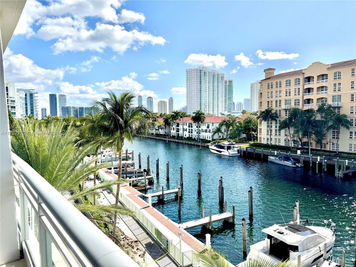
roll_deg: +0.8
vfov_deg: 56.8
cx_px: 178
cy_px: 134
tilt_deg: -4.0
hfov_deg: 71.6
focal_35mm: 24
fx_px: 247
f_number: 1.78
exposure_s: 1/7937
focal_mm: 6.76
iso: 80
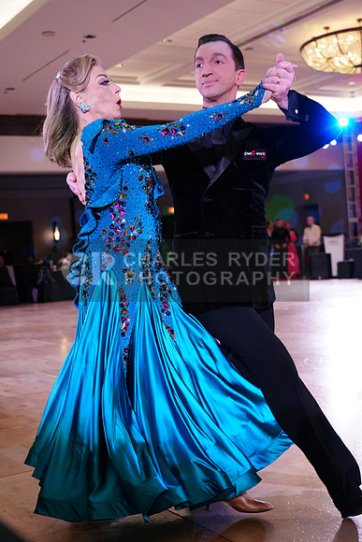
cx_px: 181
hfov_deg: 28.1
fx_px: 724
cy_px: 271
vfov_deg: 41.1
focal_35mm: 48
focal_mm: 48
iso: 2500
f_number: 4.5
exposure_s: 1/250
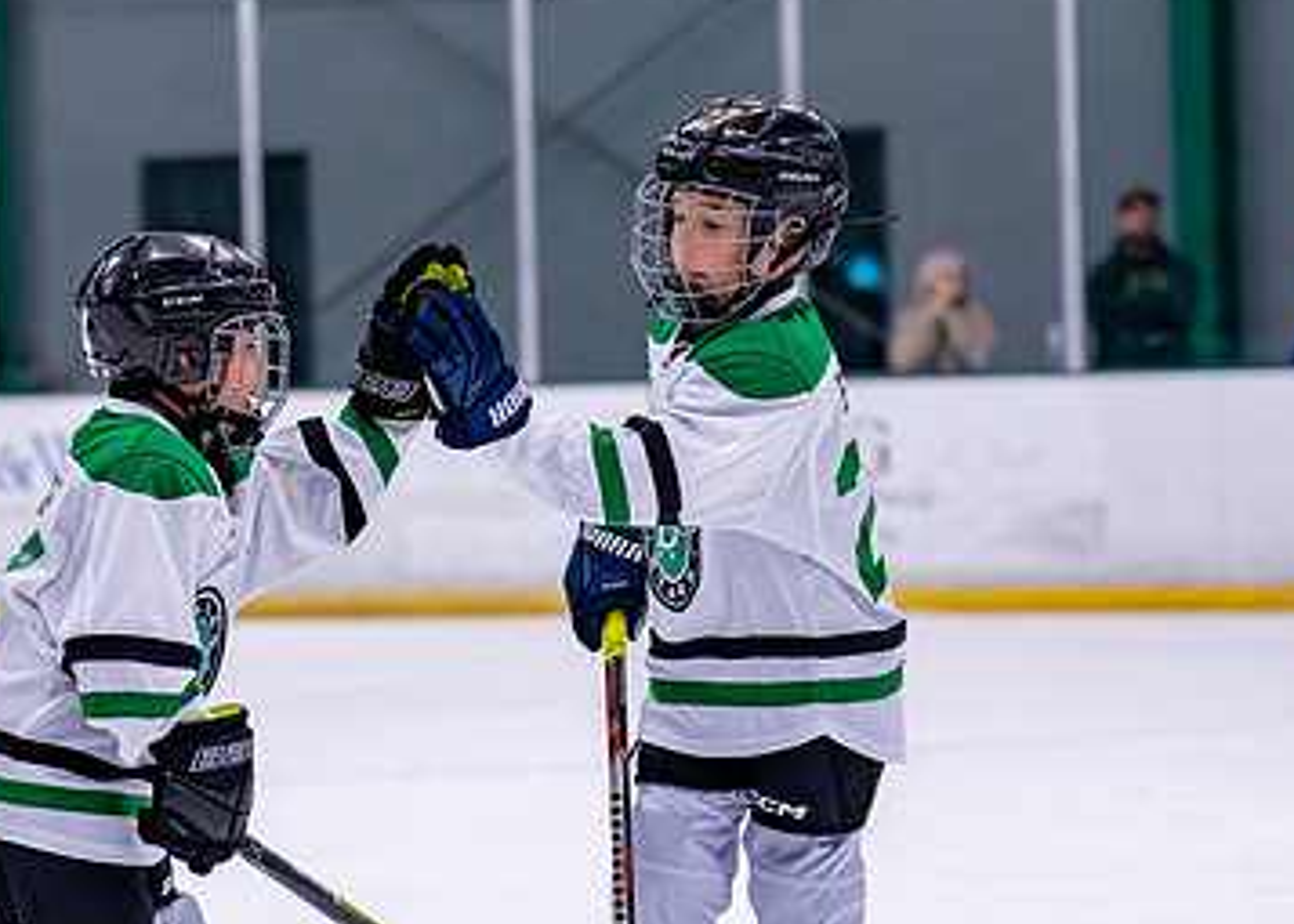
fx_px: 6799
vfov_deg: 7.8
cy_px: 542
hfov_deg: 10.9
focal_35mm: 185
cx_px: 552
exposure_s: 1/1250
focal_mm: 84
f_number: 2.8
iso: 2500
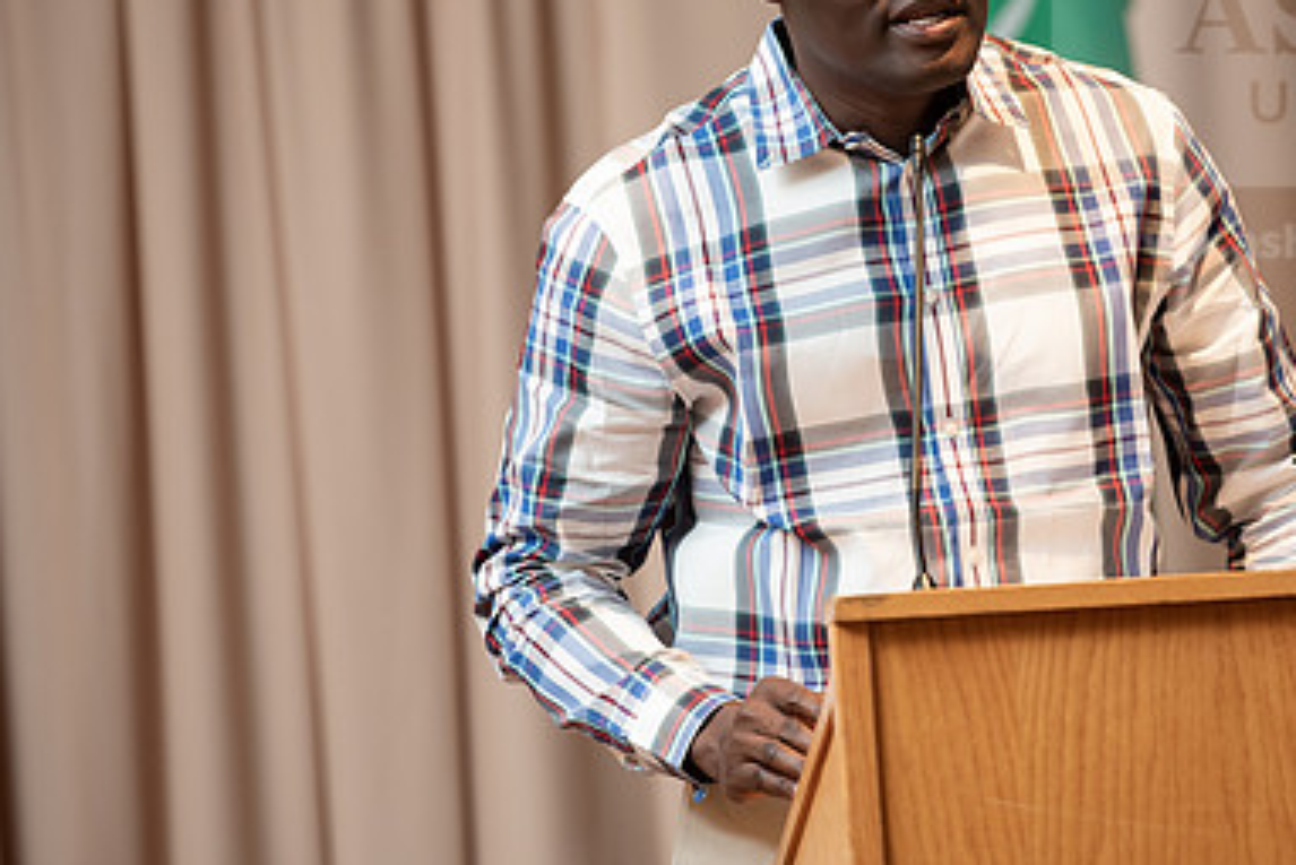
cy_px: 314
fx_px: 9831
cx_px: 950
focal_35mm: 273
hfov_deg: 7.5
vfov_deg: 5.0
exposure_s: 1/200
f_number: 3.2
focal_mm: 180
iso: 1250
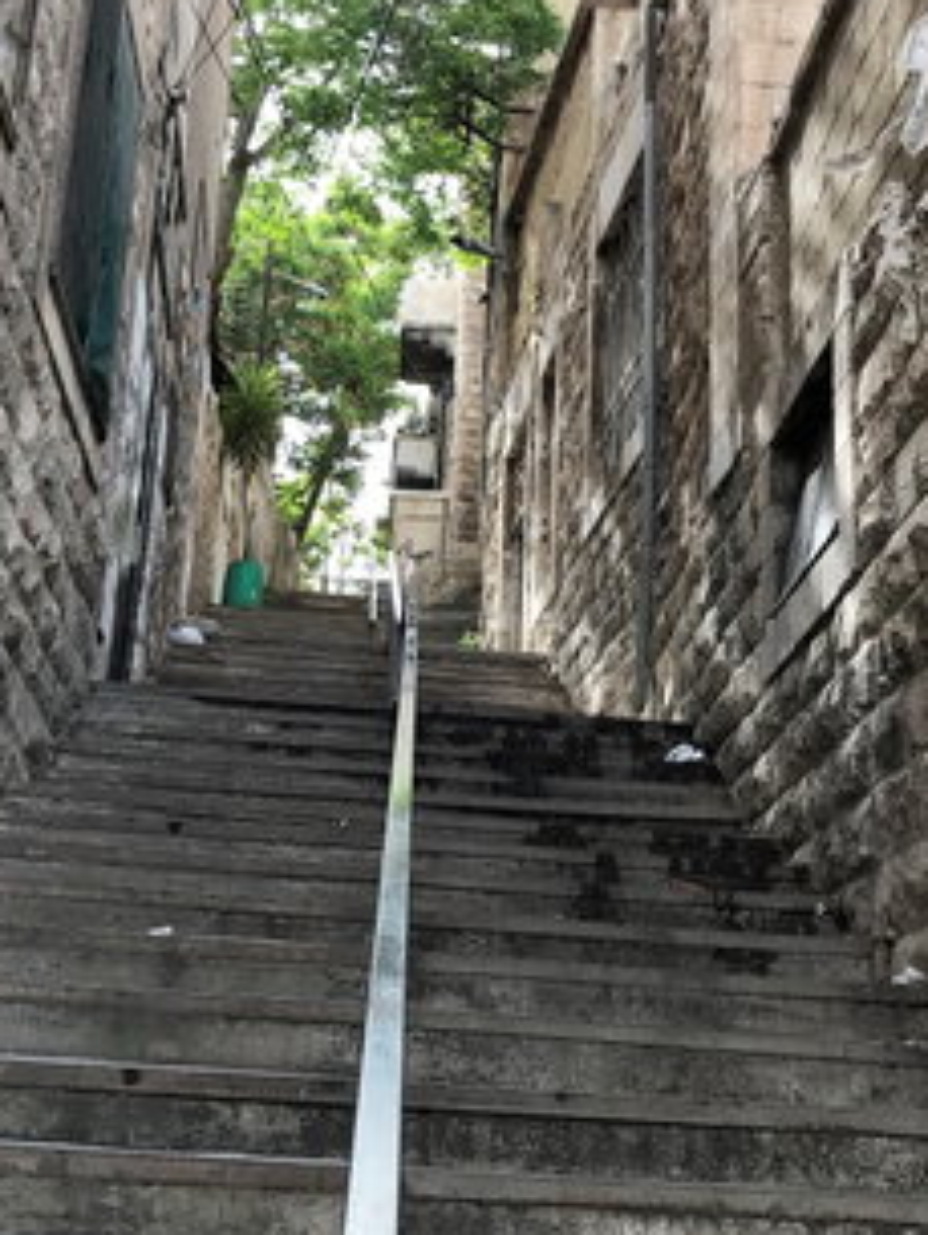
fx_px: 1750
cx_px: 393
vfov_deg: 38.9
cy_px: 613
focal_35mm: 49
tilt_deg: +18.5
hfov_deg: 29.7
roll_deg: -3.0
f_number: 1.8
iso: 20
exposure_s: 1/422
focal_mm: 3.99
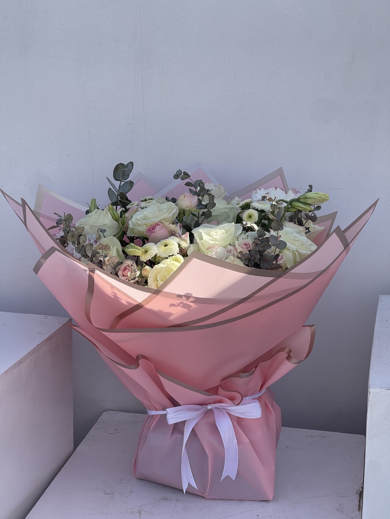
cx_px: 195
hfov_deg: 22.9
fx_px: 961
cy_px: 260
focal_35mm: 64
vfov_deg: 30.3
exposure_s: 1/550
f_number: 2.2
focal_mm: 7.5
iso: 20
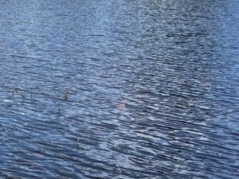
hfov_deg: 19.4
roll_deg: -0.2
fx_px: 566
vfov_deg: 17.7
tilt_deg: -3.3
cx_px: -161
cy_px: 11
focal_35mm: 82
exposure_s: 1/4608
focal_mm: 6.76
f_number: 1.78
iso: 80
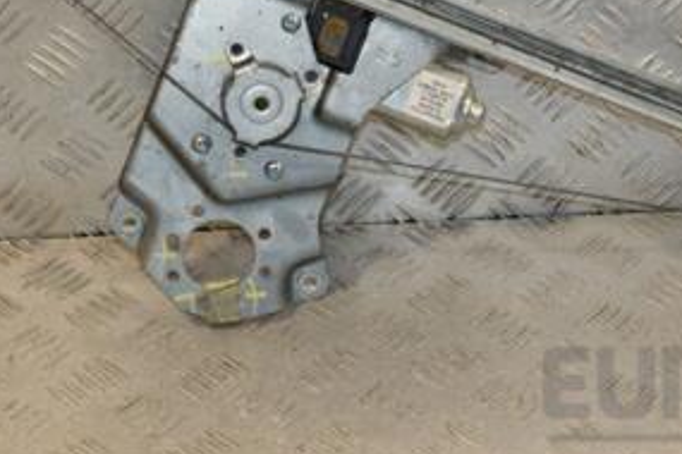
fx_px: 1913
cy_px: 65
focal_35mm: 101
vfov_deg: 13.5
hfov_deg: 20.1
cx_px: 498
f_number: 6.3
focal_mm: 32
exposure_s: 1/200
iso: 800
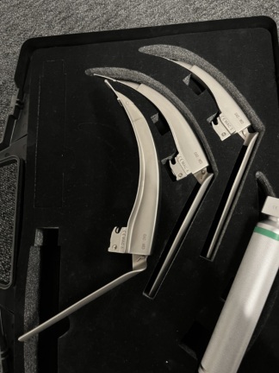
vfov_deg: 67.3
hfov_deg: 53.1
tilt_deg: -79.2
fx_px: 279
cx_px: 140
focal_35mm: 26
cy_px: 186
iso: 640
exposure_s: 1/30
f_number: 1.6
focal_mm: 5.1
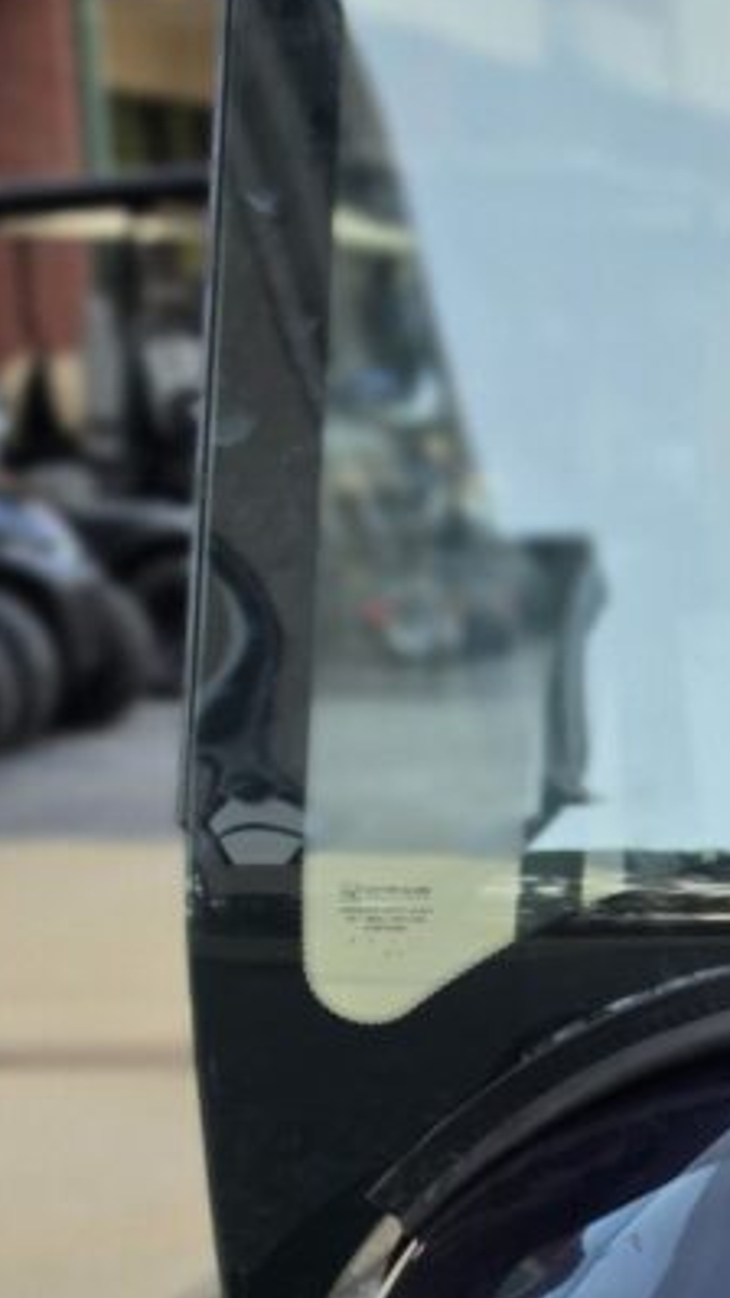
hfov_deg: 9.2
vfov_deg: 17.5
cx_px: 1581
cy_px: 1151
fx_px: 4162
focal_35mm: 121
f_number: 1.4
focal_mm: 6.5
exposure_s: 1/2049
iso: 64
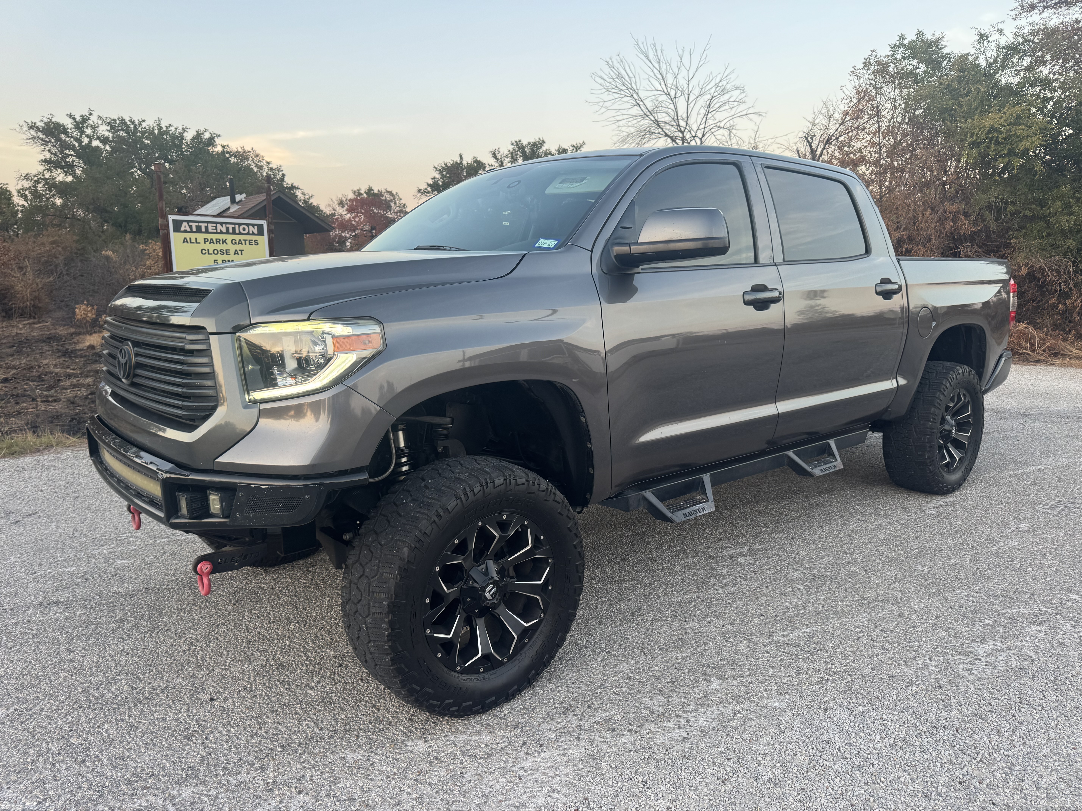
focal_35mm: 24
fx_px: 750
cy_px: 406
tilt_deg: -10.9
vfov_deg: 56.8
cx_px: 541
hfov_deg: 71.6
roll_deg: -1.1
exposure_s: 1/121
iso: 80
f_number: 1.78
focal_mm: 6.76
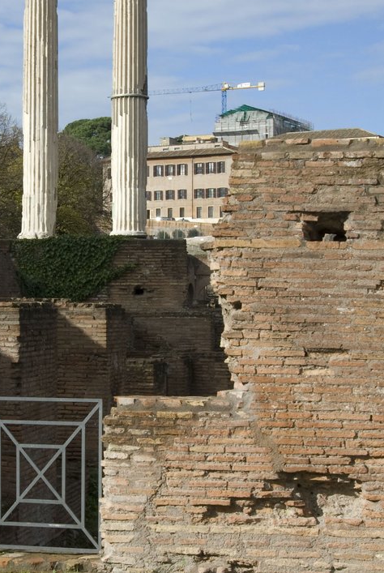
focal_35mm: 76
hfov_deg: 17.8
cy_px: 281
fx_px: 1211
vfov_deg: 26.6
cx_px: 43
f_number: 10
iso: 200
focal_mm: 24
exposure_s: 1/350
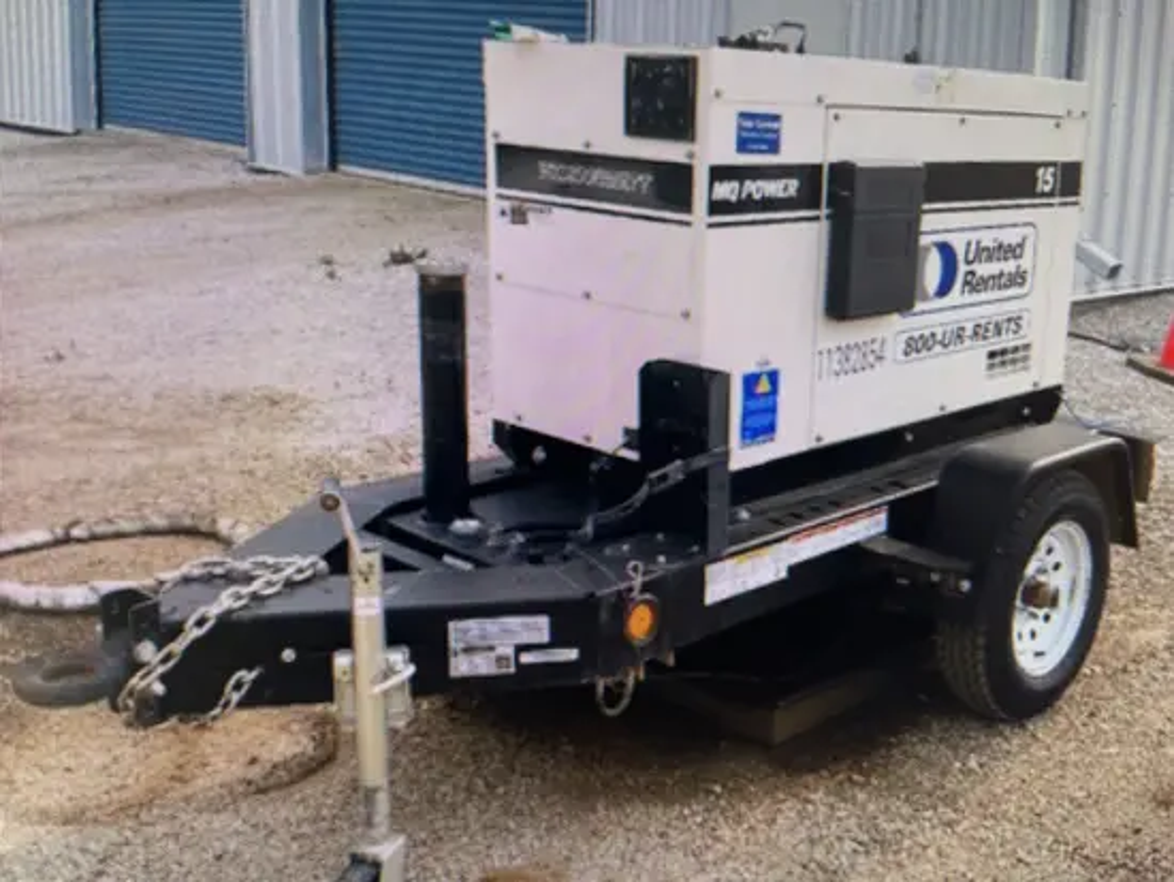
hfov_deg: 67.3
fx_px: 882
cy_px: 441
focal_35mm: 26
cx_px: 587
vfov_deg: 53.1
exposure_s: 1/120
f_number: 1.6
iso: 125
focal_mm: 5.1
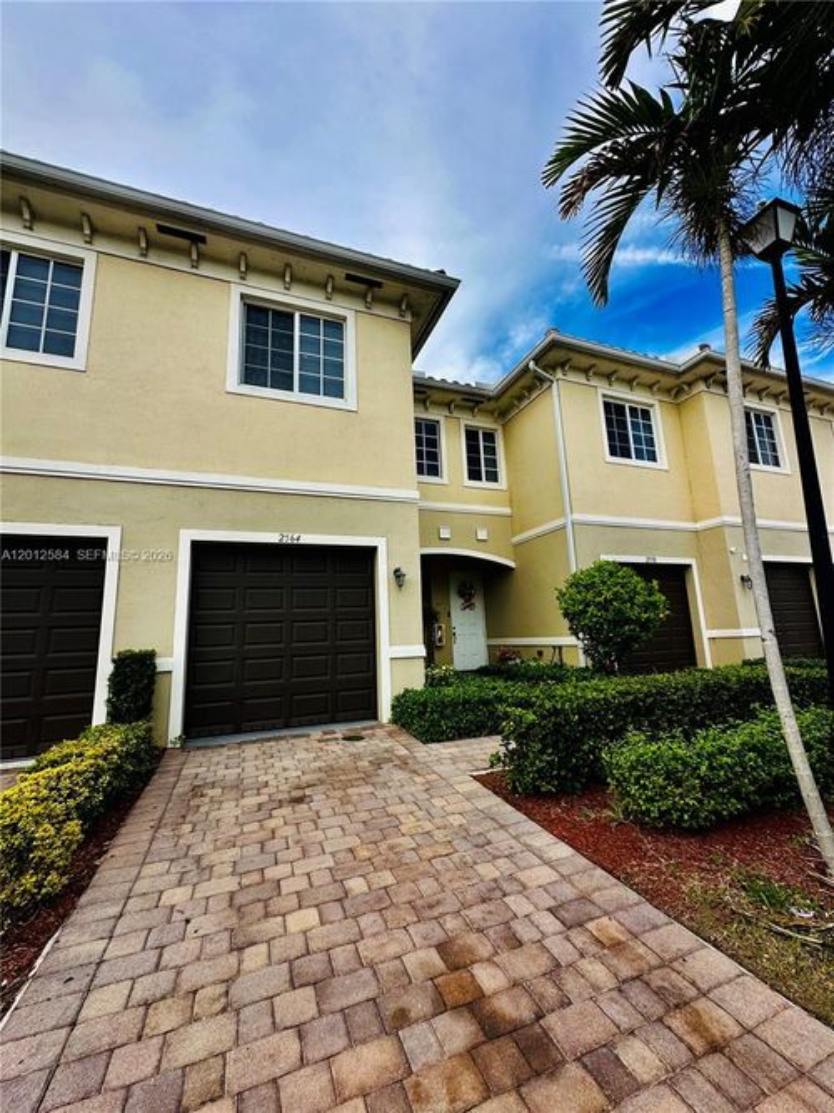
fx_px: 450
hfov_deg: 85.7
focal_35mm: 14
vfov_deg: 102.1
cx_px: 417
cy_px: 556
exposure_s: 1/955
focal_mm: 2.22
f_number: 2.2
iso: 40
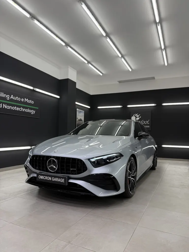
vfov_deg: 71.6
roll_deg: -1.1
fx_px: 175
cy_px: 126
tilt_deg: +3.4
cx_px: 94
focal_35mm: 24
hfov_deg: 56.8
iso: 64
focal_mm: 6.76
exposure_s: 1/100
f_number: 1.78
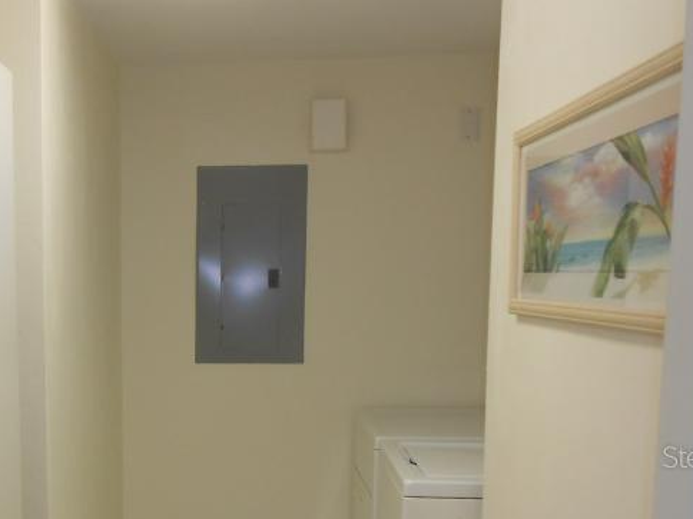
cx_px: 64
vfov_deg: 25.8
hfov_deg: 33.1
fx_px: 1101
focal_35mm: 55
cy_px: 456
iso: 125
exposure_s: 1/30
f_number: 3.5
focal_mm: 4.6
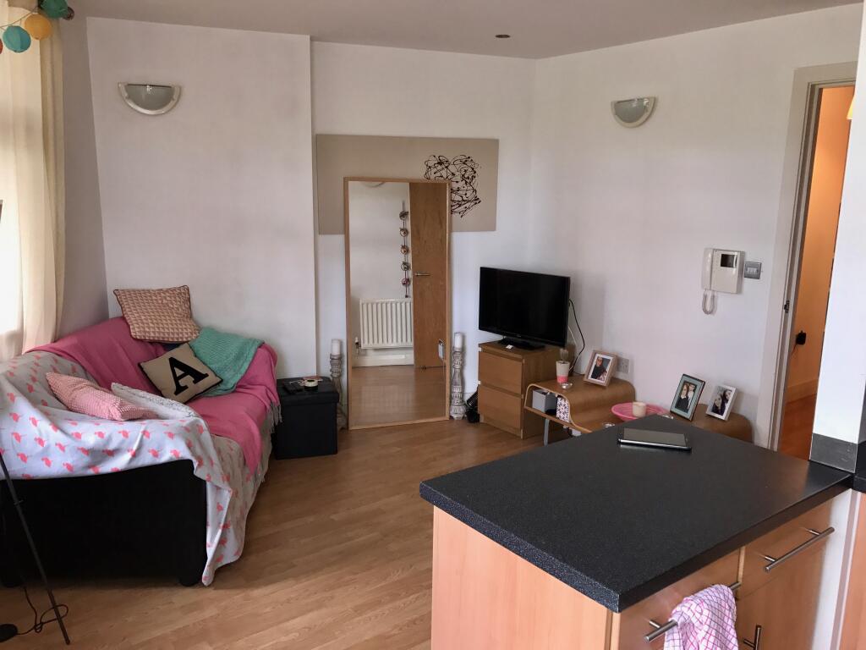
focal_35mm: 28
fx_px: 700
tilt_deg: -10.9
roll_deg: -0.3
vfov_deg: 49.7
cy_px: 325
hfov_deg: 63.4
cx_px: 433
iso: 50
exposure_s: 1/33
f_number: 1.8
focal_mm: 3.99
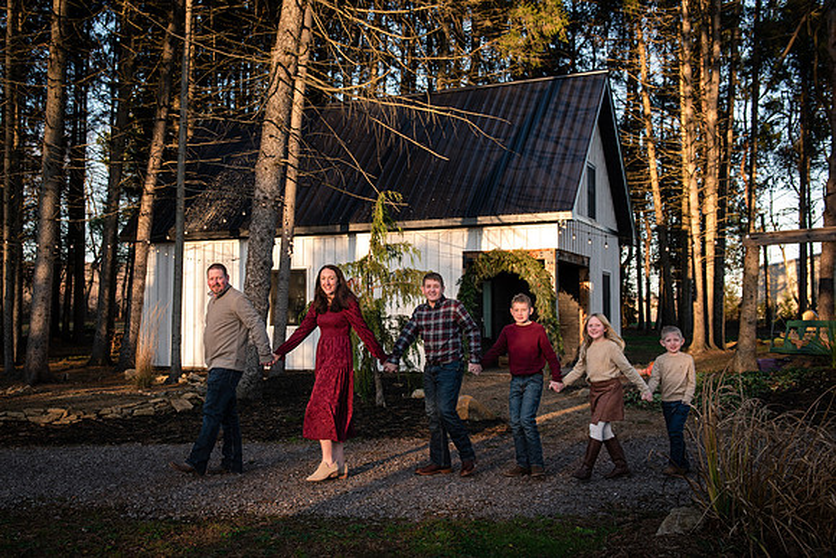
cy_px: 271
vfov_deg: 32.8
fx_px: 948
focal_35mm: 41
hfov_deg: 47.3
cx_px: 339
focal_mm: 34
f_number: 5
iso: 400
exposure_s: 1/250
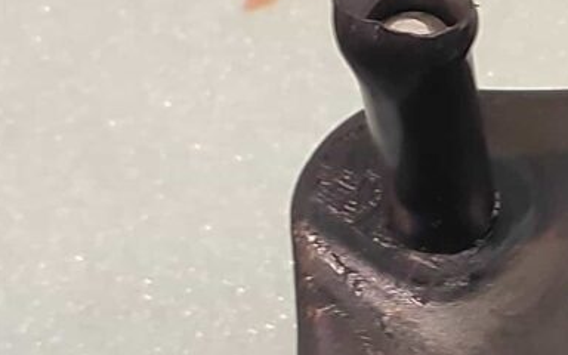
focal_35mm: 120
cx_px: 728
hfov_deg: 16.5
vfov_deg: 10.3
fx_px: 1858
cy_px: 636
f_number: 1.79
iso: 183
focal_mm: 4.74
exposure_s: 1/33
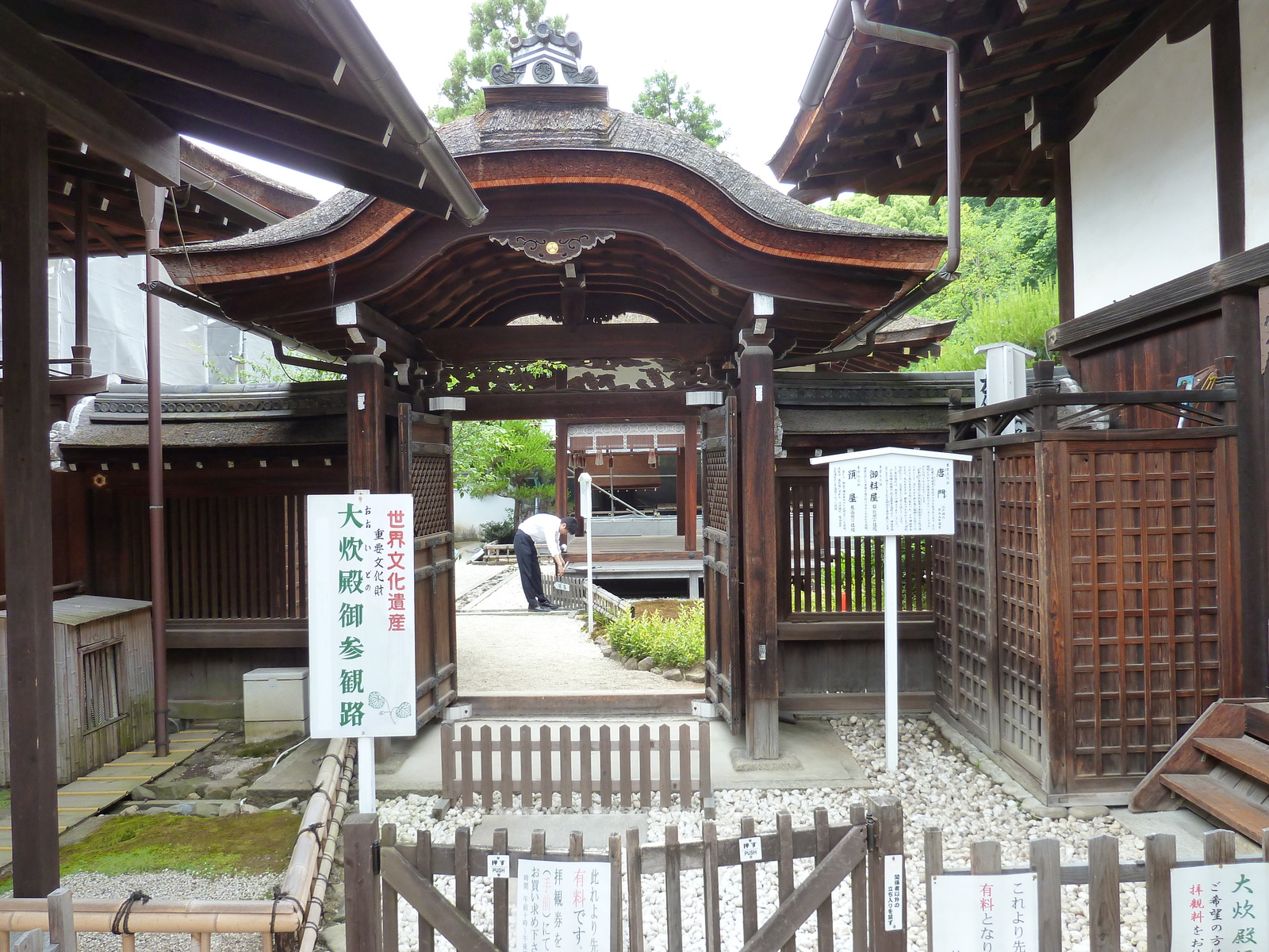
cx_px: 634
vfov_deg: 54.9
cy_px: 476
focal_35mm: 25
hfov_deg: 69.4
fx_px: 916
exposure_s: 1/60
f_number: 3.3
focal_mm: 4.1
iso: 125
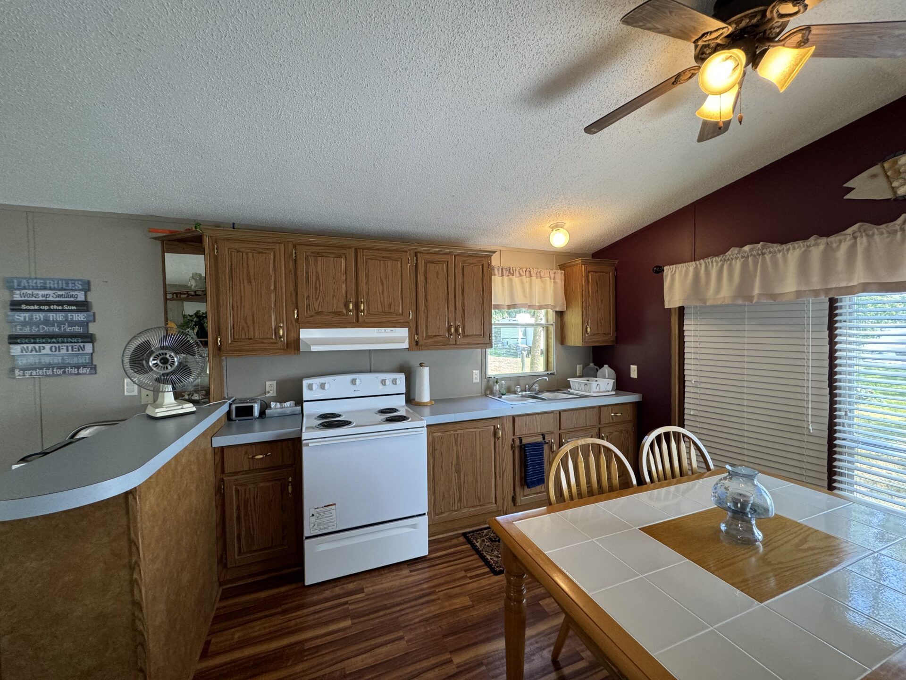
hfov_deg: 102.1
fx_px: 366
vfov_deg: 85.7
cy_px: 340
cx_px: 453
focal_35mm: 14
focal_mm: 2.22
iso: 160
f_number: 2.2
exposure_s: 1/120
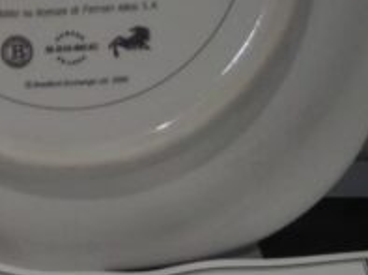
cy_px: -75
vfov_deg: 8.3
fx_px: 1868
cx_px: -67
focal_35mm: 176
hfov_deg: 11.1
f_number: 4.5
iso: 1600
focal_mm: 40
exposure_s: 1/160
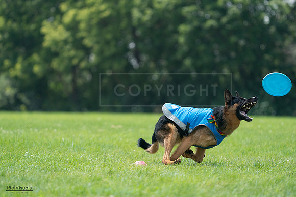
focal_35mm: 338
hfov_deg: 6.1
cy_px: 98
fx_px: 2780
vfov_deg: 4.1
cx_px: 148
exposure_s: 1/4000
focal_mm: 338
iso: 2500
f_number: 6.3
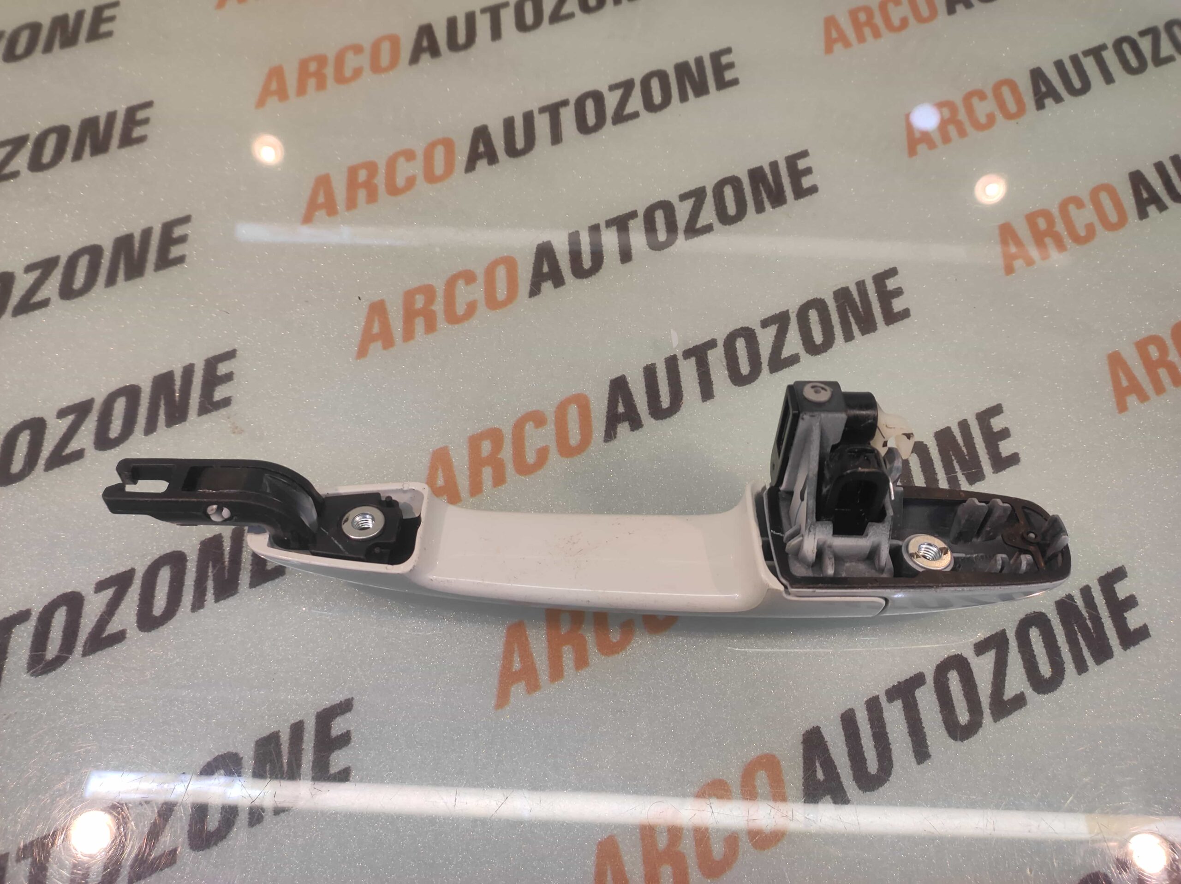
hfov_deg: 91.1
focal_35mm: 17
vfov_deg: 74.7
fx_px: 580
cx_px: 590
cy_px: 442
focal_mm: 4.74
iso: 84
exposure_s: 1/33
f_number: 1.79
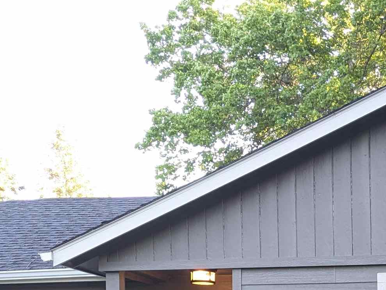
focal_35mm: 84
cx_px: 406
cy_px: 437
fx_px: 937
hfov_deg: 22.2
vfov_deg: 16.1
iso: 127
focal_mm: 4.38
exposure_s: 1/120
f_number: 1.73
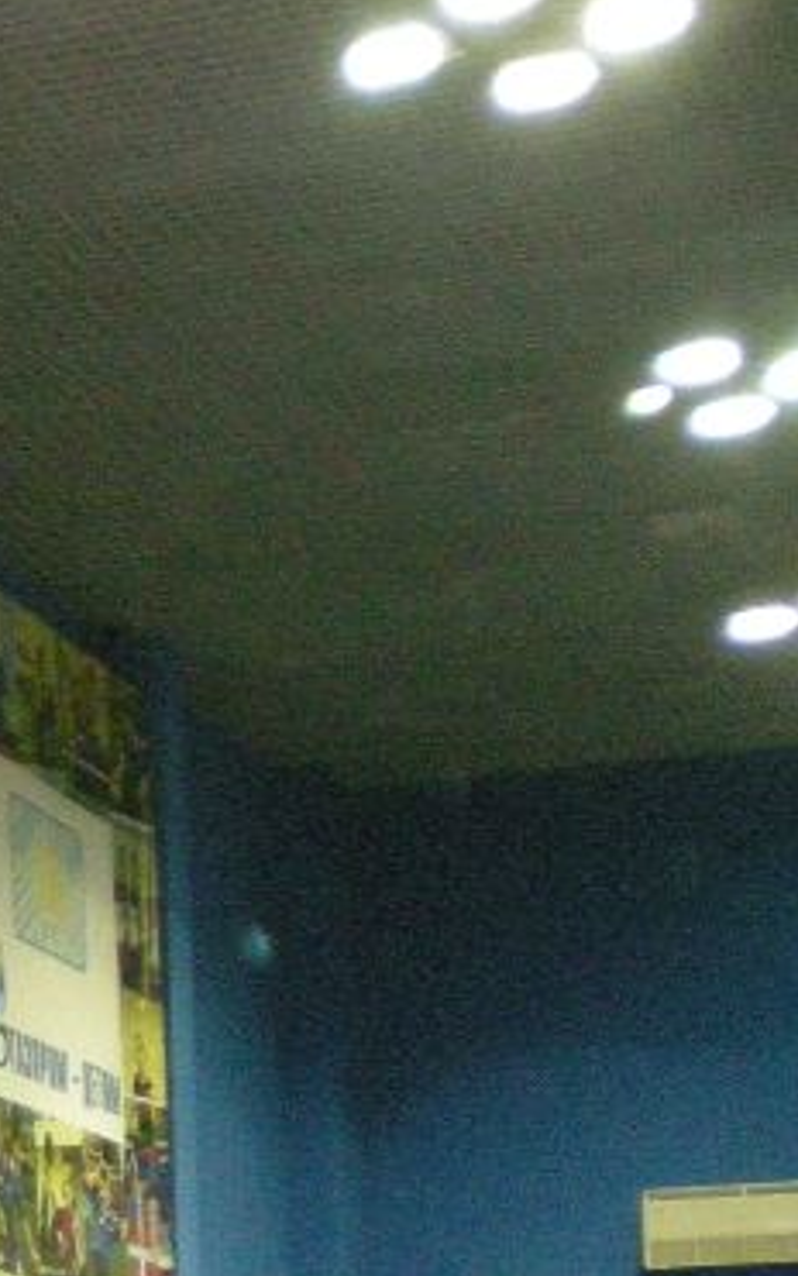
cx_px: -576
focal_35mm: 111
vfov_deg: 18.3
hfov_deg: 11.1
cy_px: 1286
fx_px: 3861
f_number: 3.1
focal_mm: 6.3
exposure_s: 1/60
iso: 640
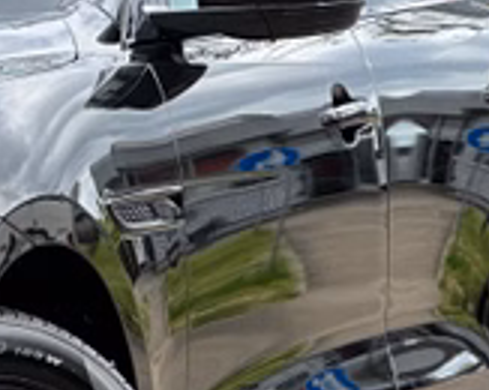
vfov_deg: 4.2
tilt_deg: -2.4
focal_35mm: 369
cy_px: 267
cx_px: -432
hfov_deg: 5.2
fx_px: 5334
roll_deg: +2.1
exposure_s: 1/239
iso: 32
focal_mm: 9
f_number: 2.8
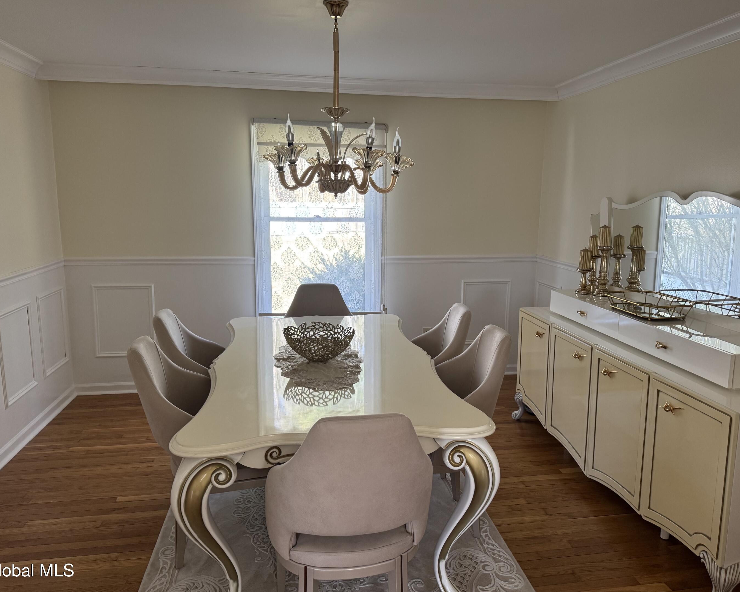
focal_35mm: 26
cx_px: 394
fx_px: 569
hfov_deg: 66.0
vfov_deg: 54.9
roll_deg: -0.8
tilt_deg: -10.9
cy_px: 291
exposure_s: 1/120
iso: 200
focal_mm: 6.76
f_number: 1.78
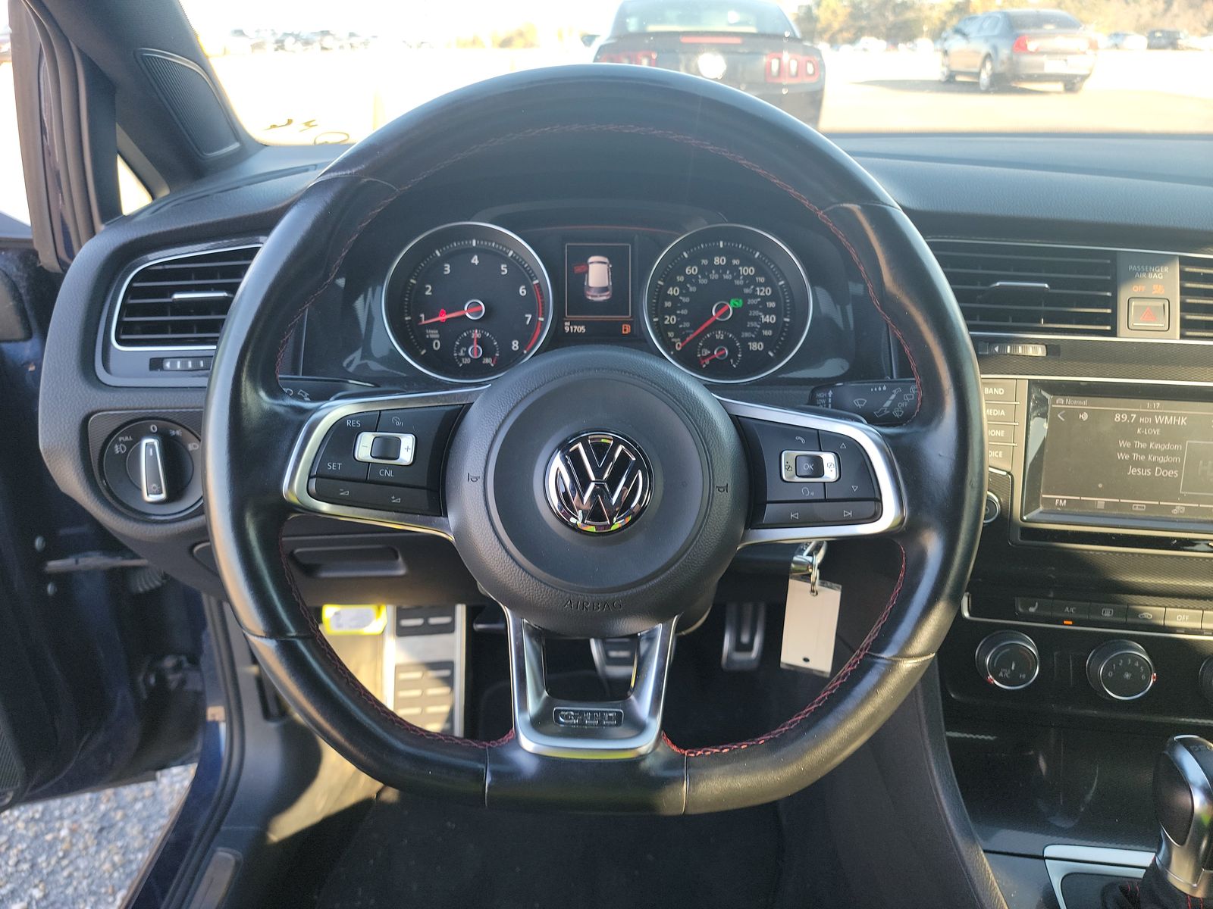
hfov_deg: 71.6
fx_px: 841
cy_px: 454
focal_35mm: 24
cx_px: 606
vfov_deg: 56.8
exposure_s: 1/59
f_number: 1.8
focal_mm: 6.7
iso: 55
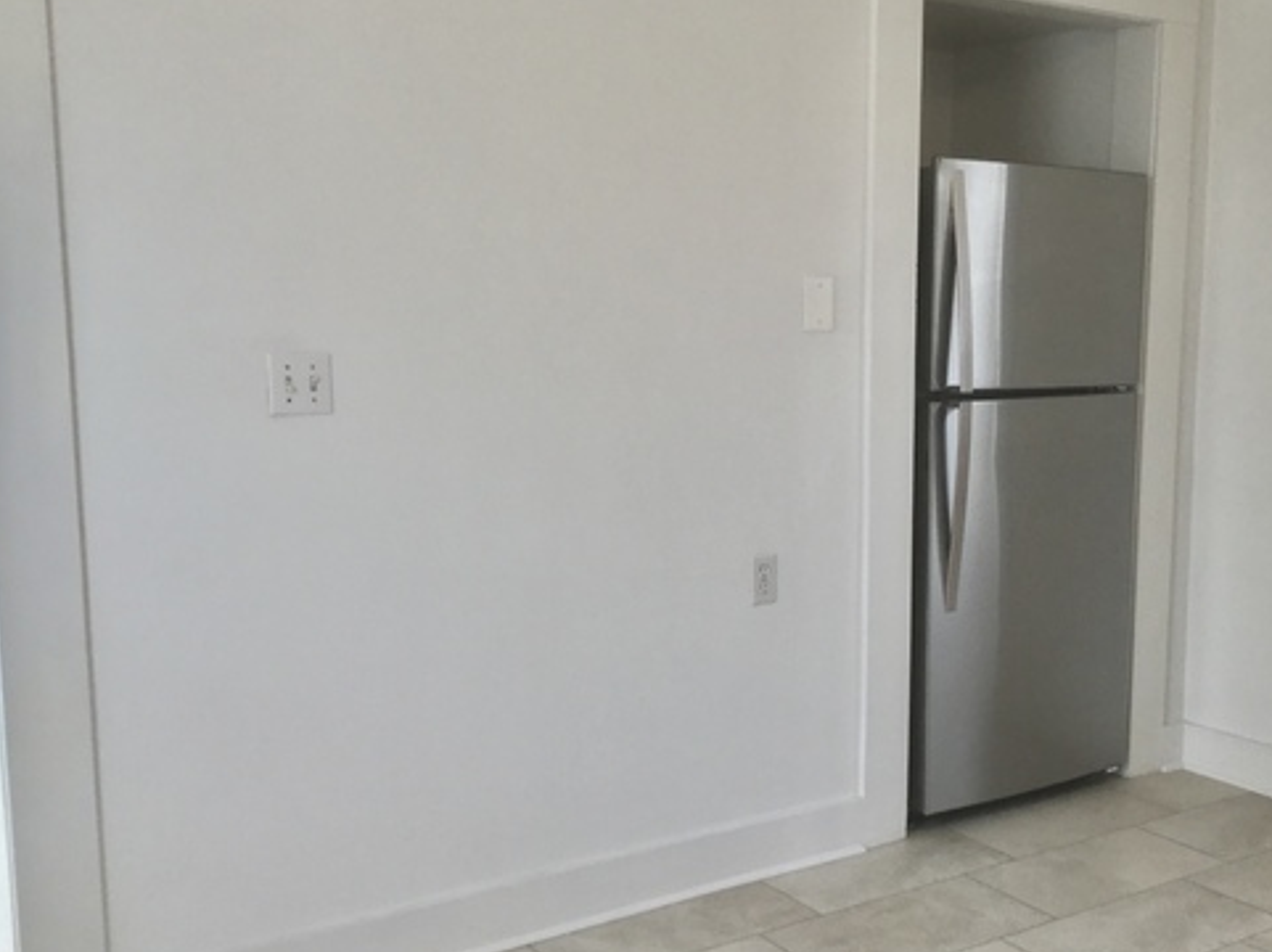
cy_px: 550
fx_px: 1579
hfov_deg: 43.5
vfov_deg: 33.5
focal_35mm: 43
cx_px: 813
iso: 25
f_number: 2.4
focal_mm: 3.3
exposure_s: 1/40
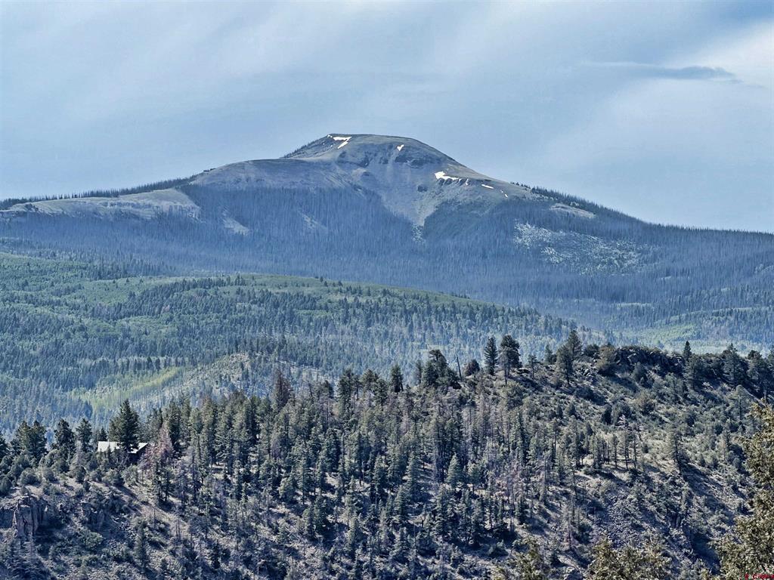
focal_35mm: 208
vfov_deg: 7.1
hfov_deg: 9.5
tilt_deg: +4.4
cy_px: 290
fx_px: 4651
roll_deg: -1.1
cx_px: 387
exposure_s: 1/679
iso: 20
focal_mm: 16.89
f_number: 2.8
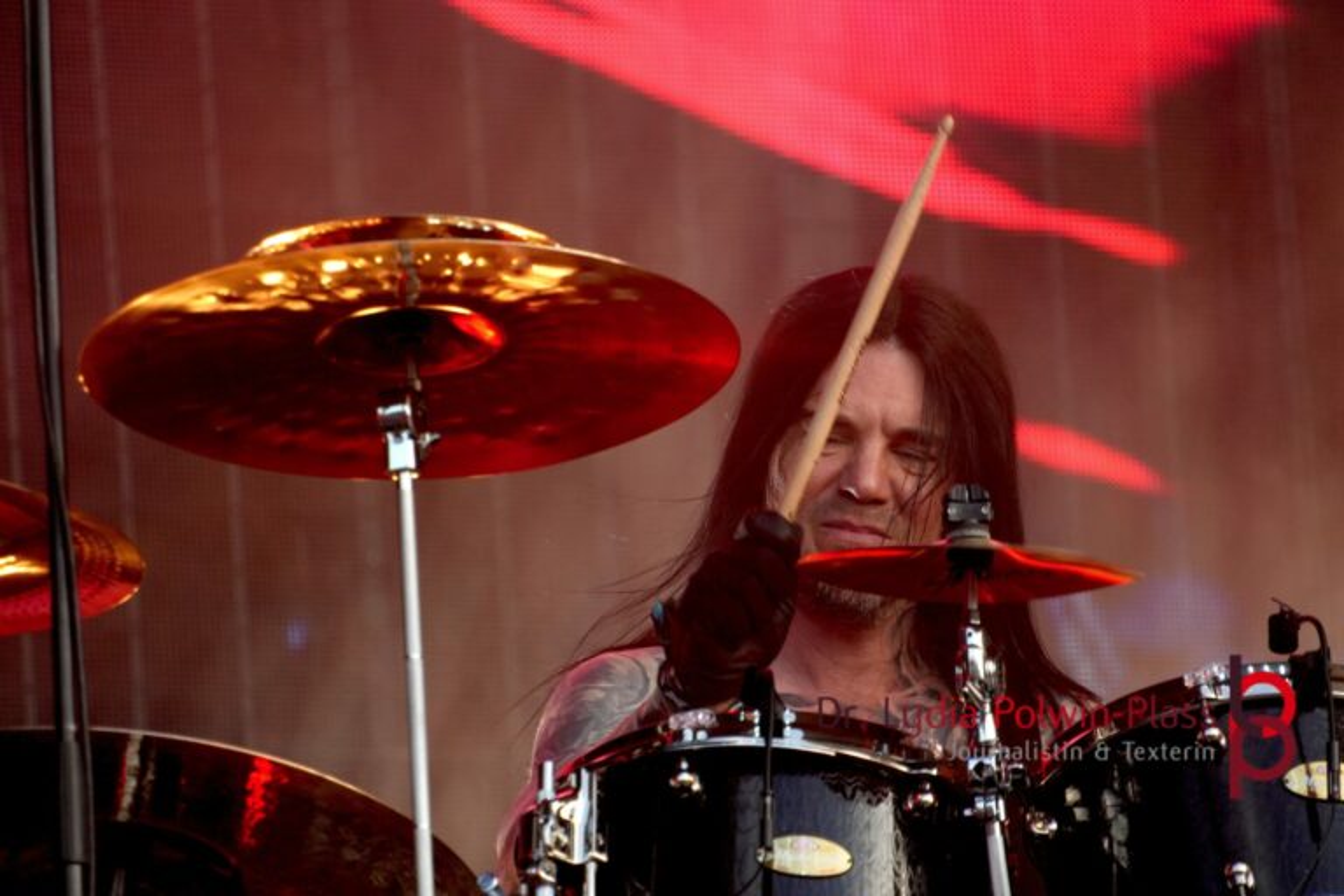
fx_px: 16799
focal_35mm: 450
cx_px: 672
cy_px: 448
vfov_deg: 3.1
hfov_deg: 4.6
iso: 1000
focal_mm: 300
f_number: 6.3
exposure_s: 1/500
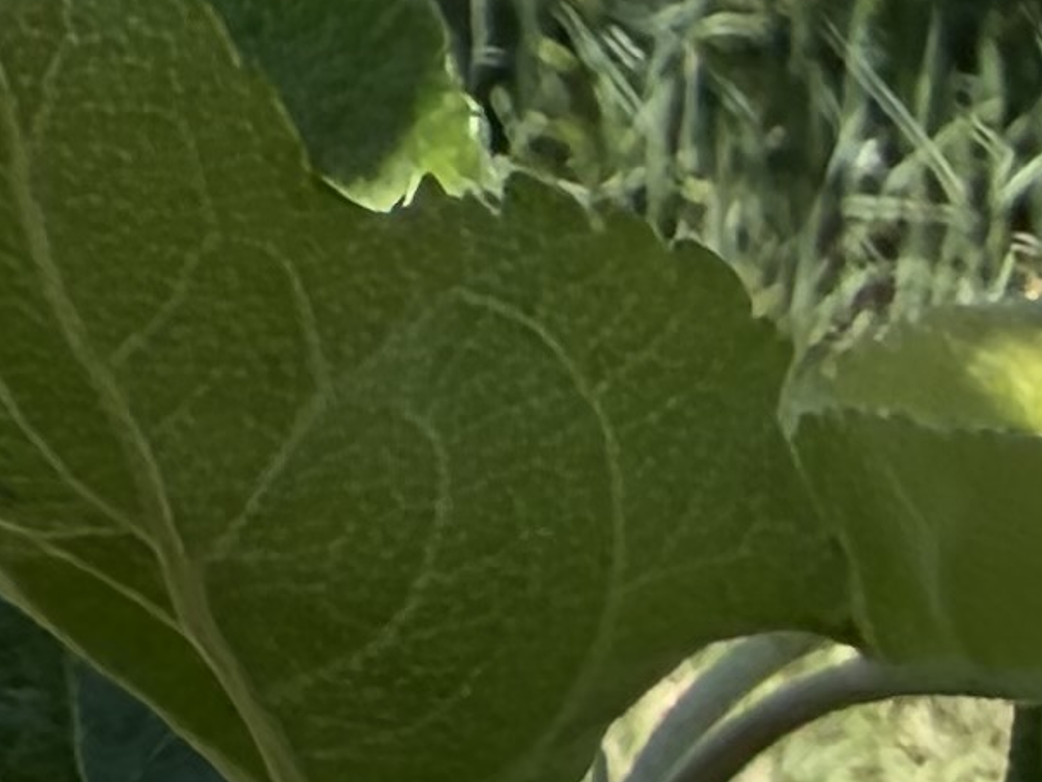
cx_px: -1910
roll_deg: -0.9
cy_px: -1307
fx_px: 4817
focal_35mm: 160
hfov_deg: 9.9
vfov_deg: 8.3
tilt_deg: +0.7
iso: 32
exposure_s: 1/526
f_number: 2.2
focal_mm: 2.22
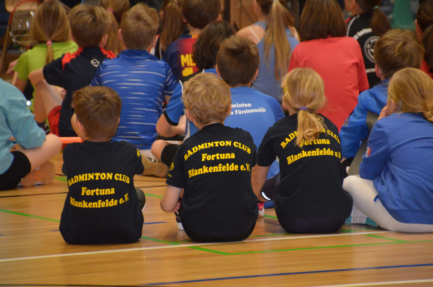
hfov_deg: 5.1
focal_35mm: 405
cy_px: 144
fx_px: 4862
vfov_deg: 3.4
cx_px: 216
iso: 3200
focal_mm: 270
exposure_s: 1/60
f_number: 6.3
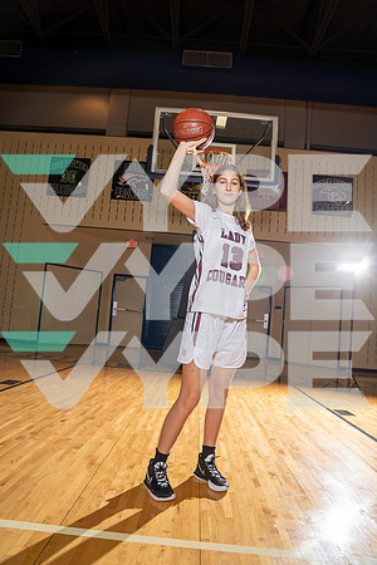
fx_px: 377
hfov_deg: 53.1
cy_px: 282
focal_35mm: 24
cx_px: 188
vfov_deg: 73.7
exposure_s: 1/250
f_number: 5.6
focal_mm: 24
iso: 640
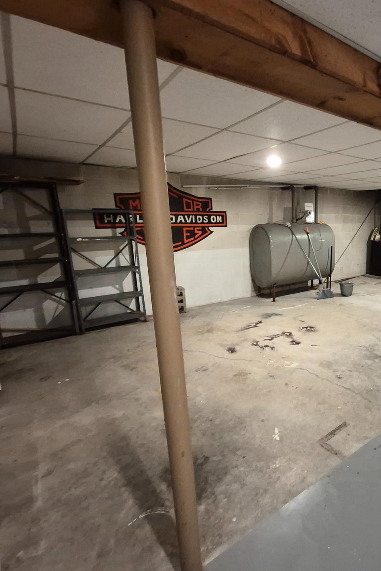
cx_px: 304
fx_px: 301
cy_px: 284
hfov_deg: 59.6
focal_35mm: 19
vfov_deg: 86.9
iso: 1250
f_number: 2.2
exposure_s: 1/60
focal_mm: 1.74
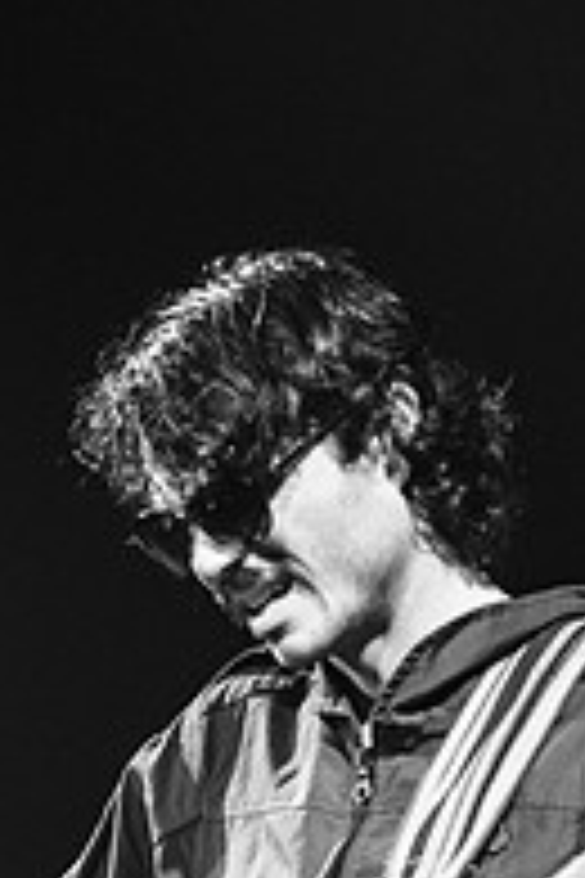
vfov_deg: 4.5
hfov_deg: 3.0
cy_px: 941
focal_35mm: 461
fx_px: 11236
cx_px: 274
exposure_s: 1/320
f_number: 4
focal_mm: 200
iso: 2000
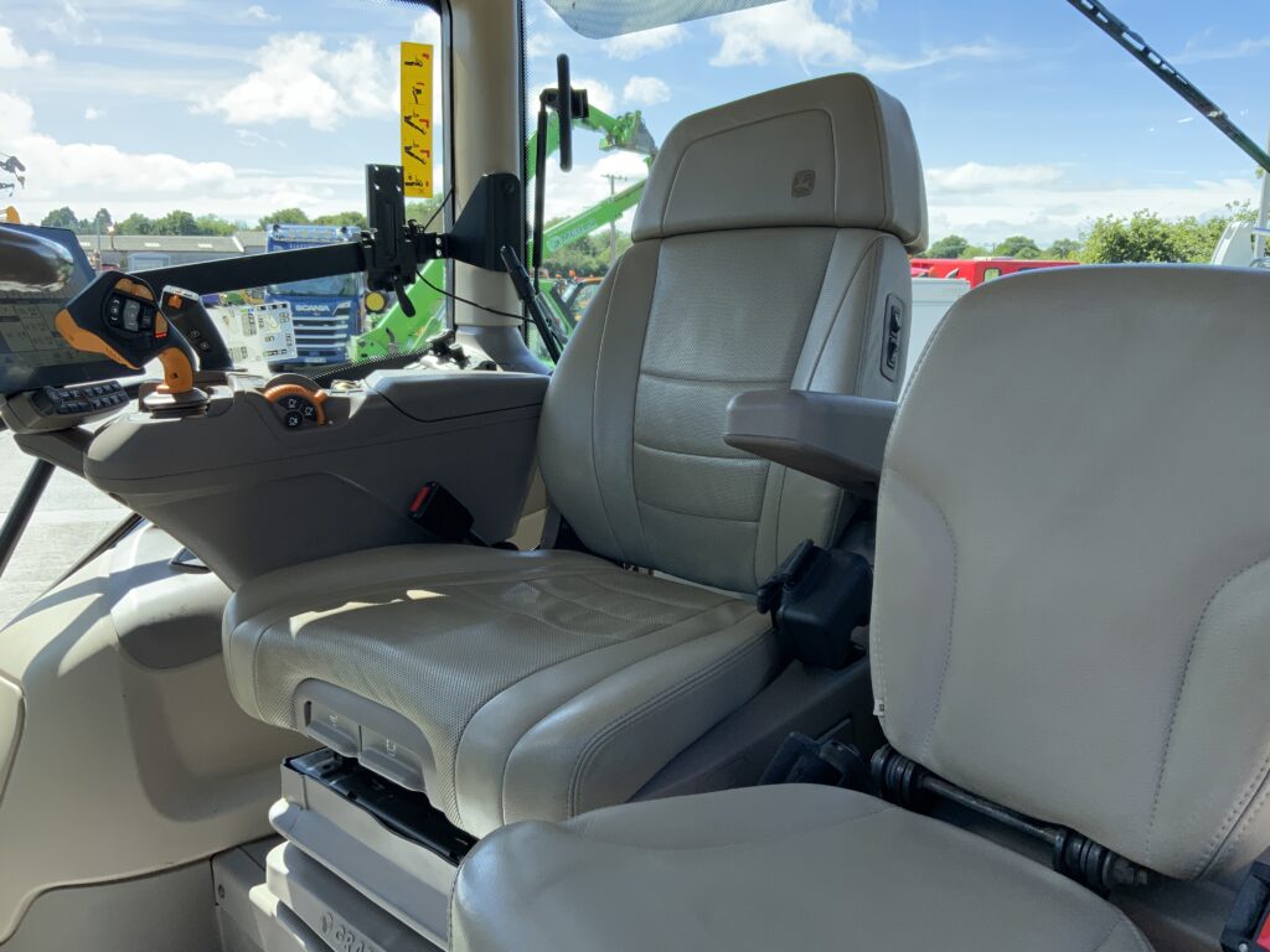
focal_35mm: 29
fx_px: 1064
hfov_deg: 61.7
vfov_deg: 48.2
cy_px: 476
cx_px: 635
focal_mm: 3
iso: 16
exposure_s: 1/415
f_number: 1.8
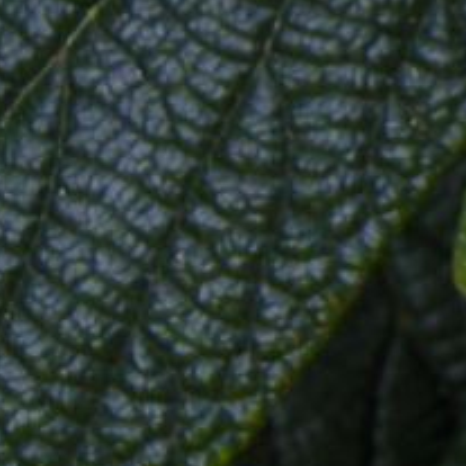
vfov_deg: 5.1
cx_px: 2040
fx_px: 5194
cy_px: -81
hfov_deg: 4.6
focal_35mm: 341
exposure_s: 1/122
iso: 64
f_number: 4
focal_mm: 8.5
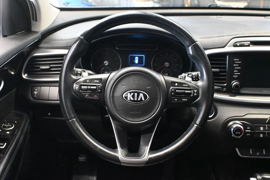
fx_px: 281
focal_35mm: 38
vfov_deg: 35.5
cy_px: 90
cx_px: 135
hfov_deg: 51.3
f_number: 4.2
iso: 12800
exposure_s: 1/60
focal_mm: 25
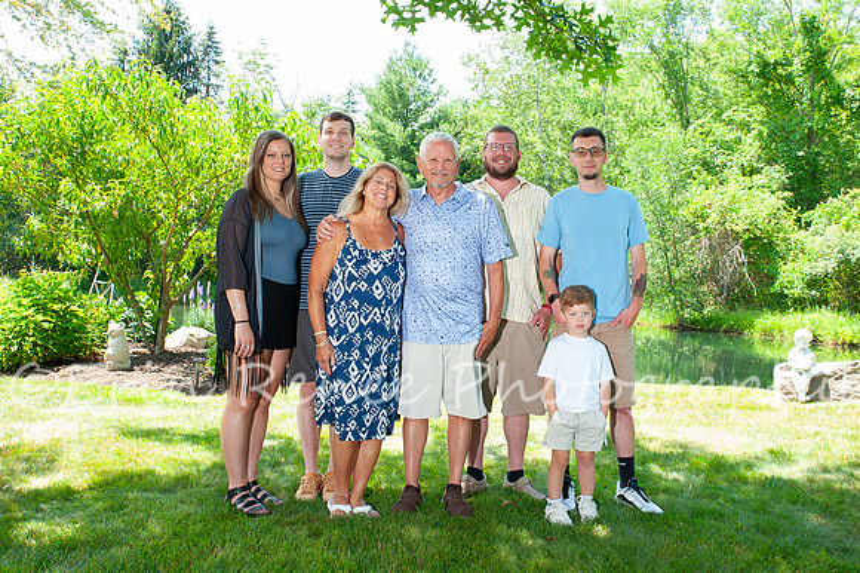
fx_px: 951
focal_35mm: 40
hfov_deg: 48.7
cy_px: 263
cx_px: 450
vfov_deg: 33.5
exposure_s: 1/125
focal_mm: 32
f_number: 11
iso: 800
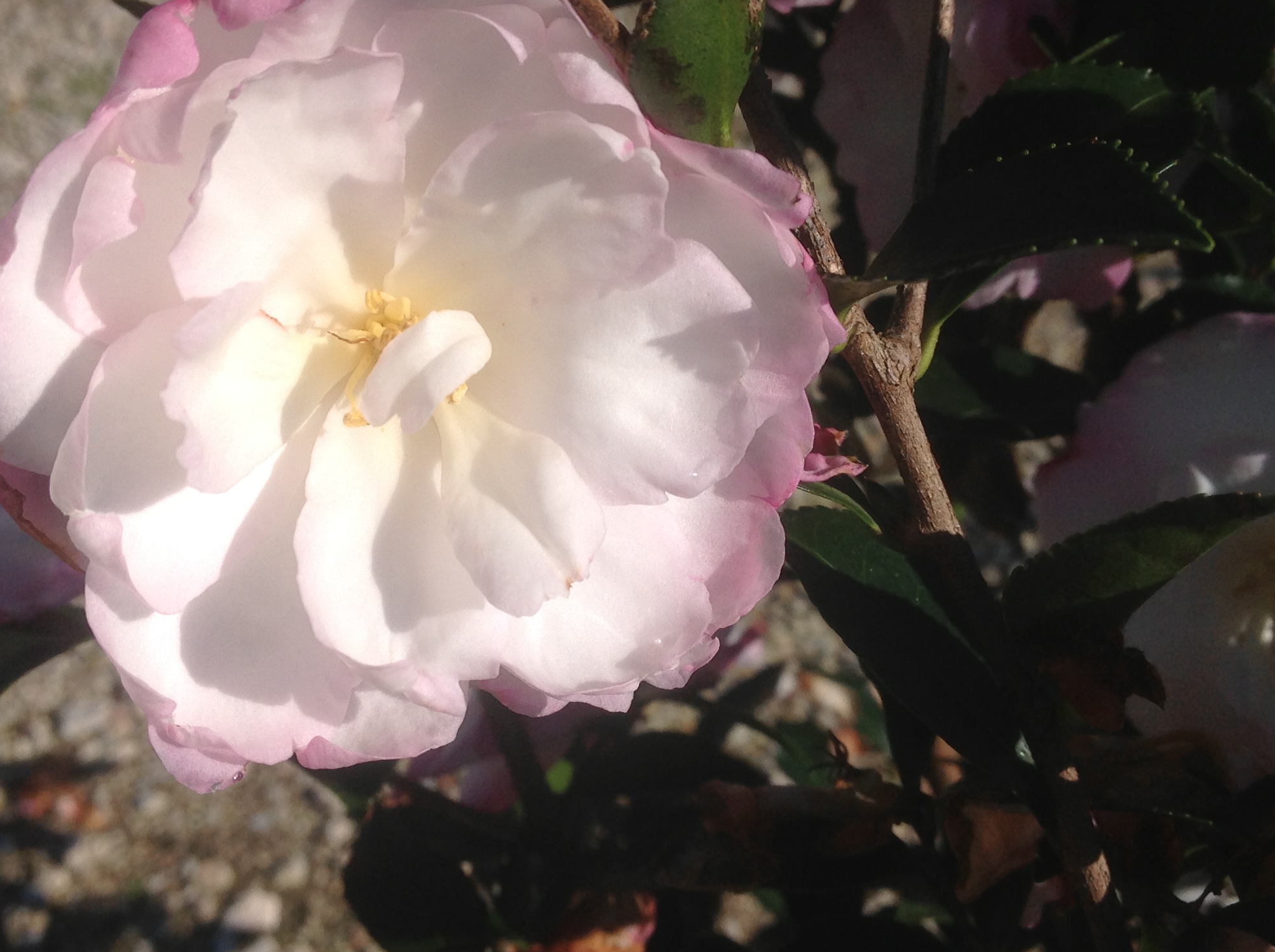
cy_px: 474
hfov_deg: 41.2
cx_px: 575
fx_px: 1692
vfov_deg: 31.4
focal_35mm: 46
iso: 50
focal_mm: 4.28
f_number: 2.4
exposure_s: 1/3788
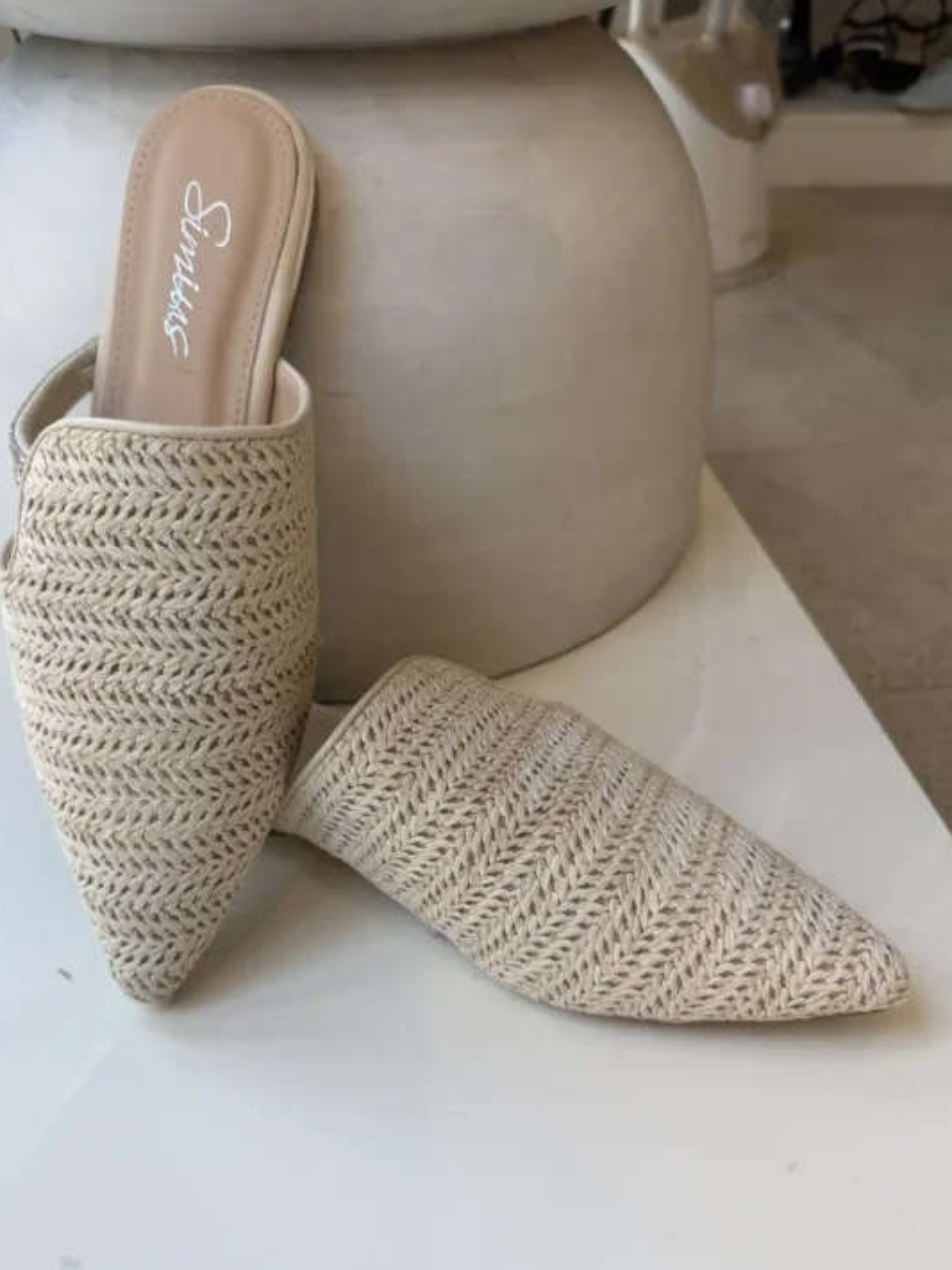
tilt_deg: -36.8
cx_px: 427
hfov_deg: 51.3
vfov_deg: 65.3
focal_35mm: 27
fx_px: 990
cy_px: 632
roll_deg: -0.1
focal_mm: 6.76
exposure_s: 1/121
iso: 64
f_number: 1.78
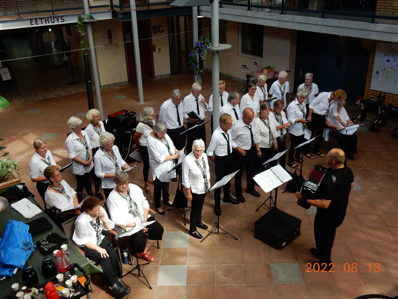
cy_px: 150
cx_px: 199
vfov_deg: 39.7
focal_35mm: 36
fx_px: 414
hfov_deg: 51.4
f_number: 4
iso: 125
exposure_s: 1/125
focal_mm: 6.4
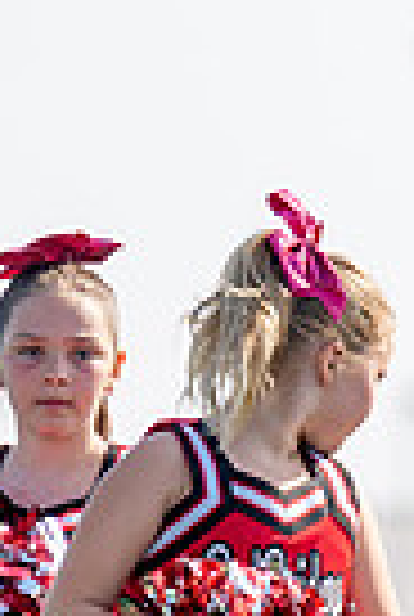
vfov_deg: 2.3
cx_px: 1274
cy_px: 652
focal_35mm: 904
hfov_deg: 1.5
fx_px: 15515
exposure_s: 1/1250
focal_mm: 200
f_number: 2.8
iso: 100
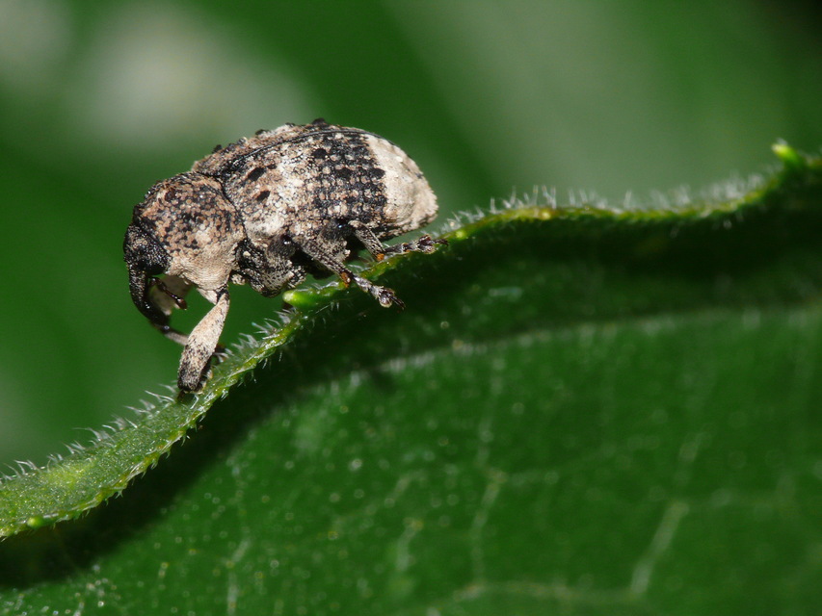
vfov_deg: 3.5
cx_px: 411
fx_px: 9975
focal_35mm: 420
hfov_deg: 4.7
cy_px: 308
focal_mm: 88.8
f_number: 11
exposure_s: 1/160
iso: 200
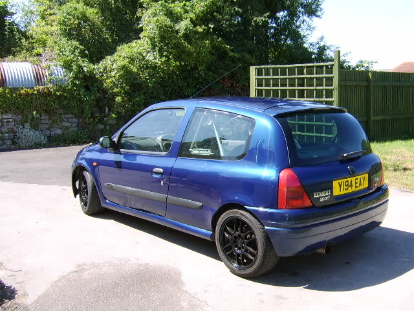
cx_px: 207
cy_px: 156
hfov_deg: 58.4
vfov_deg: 45.4
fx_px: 371
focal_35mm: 31
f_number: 5.6
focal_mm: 8.13
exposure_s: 1/92
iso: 71
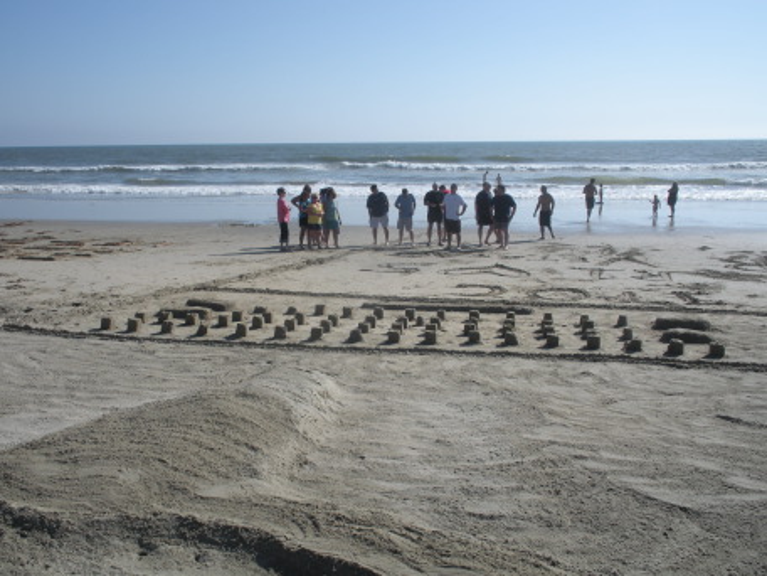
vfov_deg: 39.7
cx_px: 384
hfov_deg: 51.4
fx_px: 798
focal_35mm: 36
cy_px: 288
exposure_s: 1/468
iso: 64
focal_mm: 6.3
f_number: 5.6
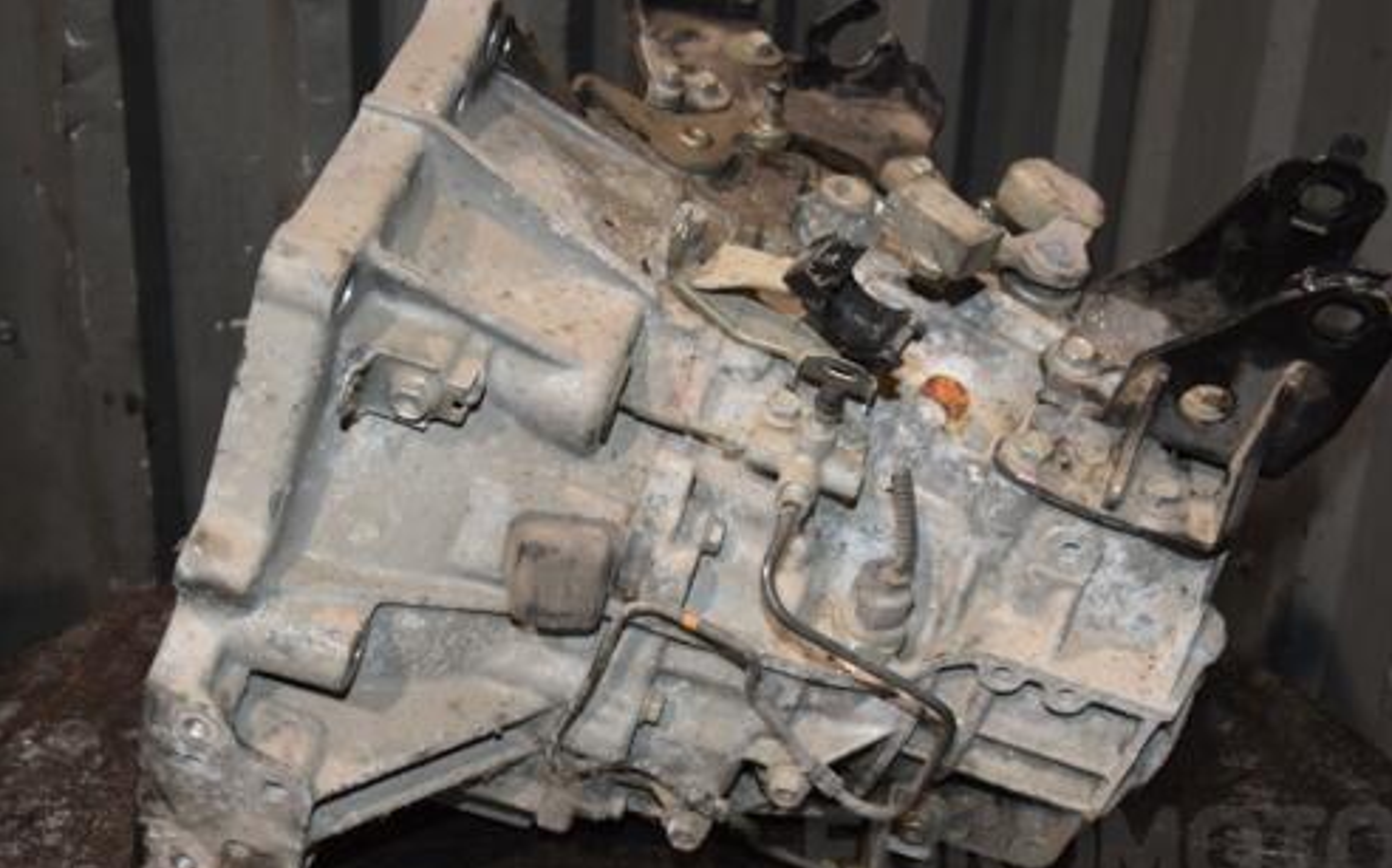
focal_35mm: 47
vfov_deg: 27.6
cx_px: 753
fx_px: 1768
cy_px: 472
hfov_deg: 42.9
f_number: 5
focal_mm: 25
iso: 800
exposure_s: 1/60
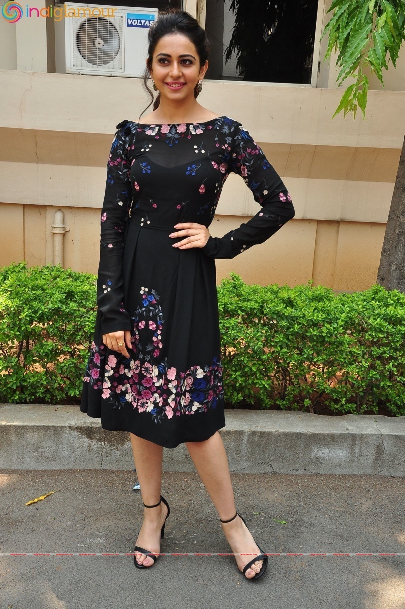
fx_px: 660
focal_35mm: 39
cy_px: 304
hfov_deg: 34.1
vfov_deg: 49.6
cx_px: 202
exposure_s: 1/125
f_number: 10
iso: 400
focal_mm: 26
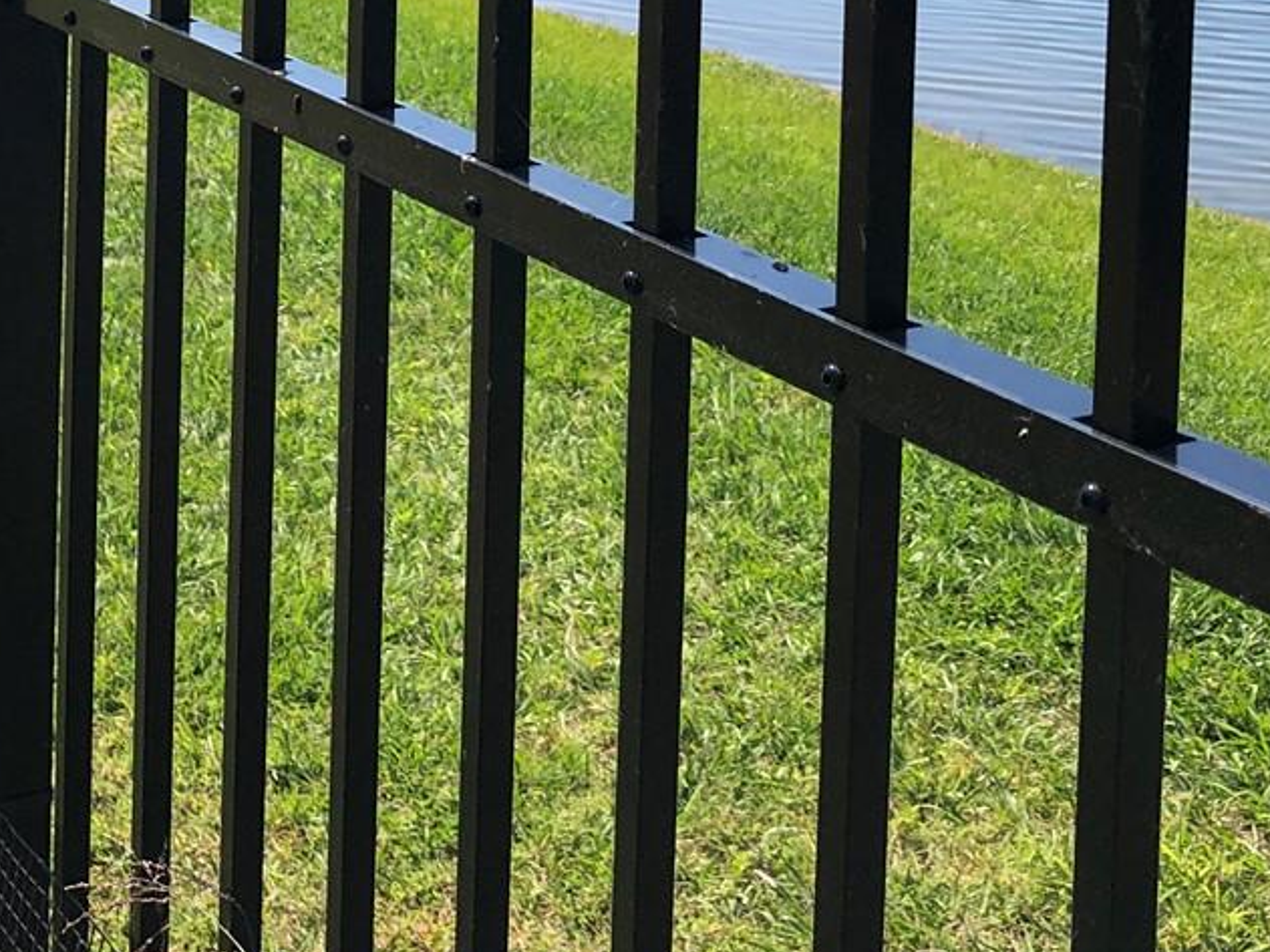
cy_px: -227
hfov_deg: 27.1
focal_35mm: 71
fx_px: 2604
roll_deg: +0.5
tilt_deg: -7.1
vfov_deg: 19.4
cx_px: 354
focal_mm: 3.99
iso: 20
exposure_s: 1/2288
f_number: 1.8
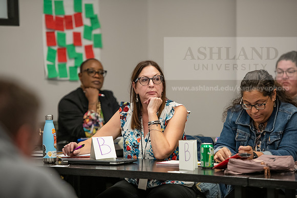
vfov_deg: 8.1
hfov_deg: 12.1
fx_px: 1403
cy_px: 99
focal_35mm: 170
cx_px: 148
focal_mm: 170
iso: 1000
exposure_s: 1/200
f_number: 2.8
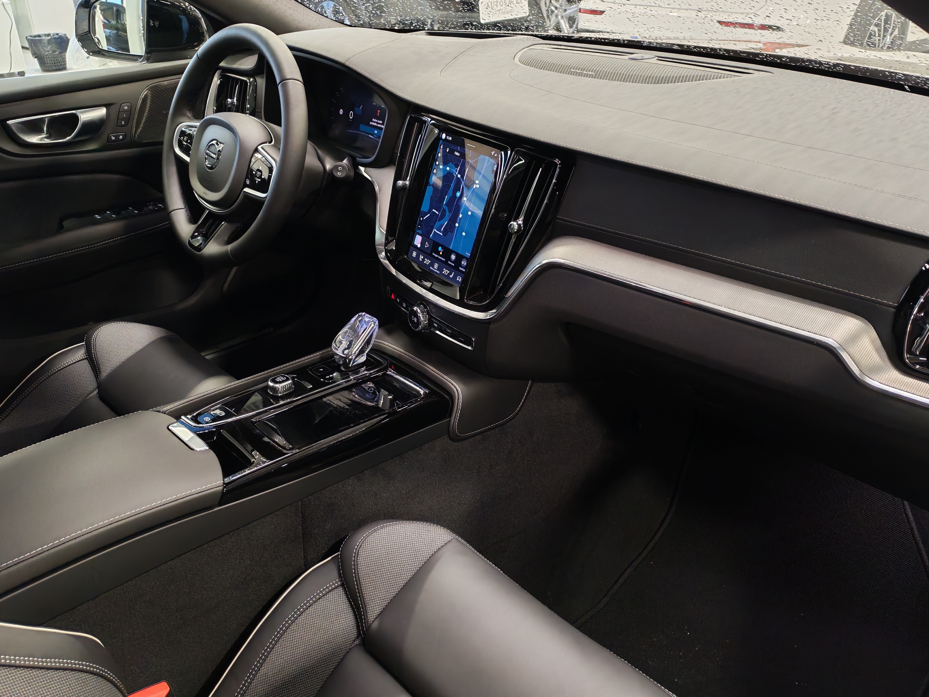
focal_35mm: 32
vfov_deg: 44.2
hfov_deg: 56.8
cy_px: 348
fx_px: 859
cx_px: 464
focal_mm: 6.12
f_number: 1.9
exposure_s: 1/50
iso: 912
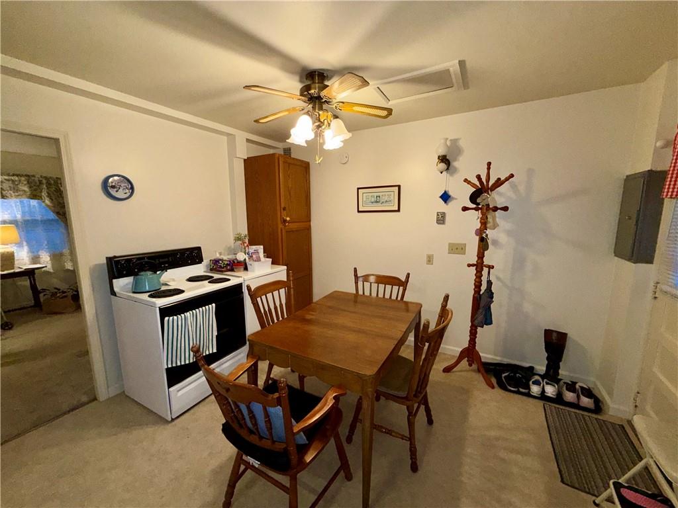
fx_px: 274
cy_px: 254
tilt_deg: -9.0
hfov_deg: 102.1
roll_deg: -0.2
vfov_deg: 85.7
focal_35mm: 14
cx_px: 339
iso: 80
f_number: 2.2
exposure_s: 1/60
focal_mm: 2.22
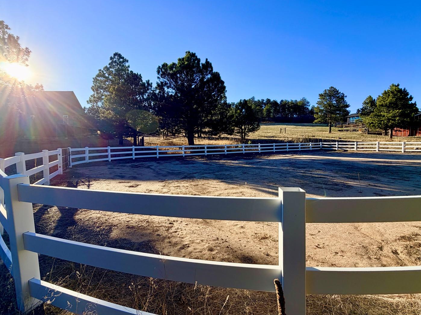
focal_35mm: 16
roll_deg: +3.1
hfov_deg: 94.4
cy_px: 152
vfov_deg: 78.0
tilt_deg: -1.3
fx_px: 195
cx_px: 222
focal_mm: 2.22
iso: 40
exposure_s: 1/770
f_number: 2.2
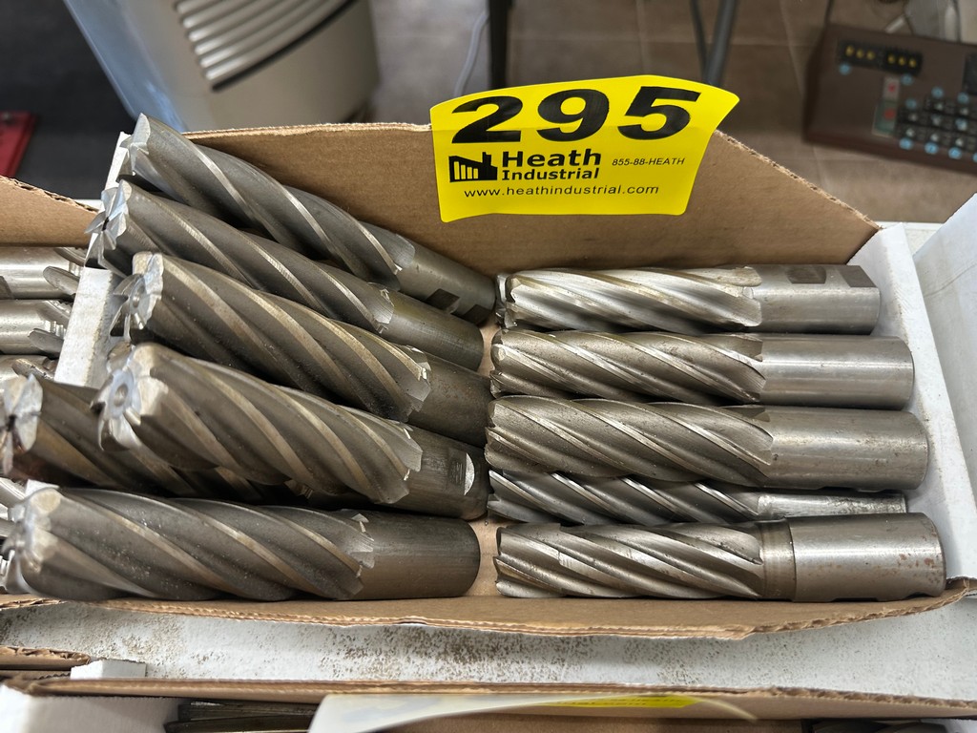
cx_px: 488
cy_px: 366
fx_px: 677
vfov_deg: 56.8
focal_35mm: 24
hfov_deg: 71.6
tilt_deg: -64.3
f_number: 1.78
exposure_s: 1/56
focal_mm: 6.86
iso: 125
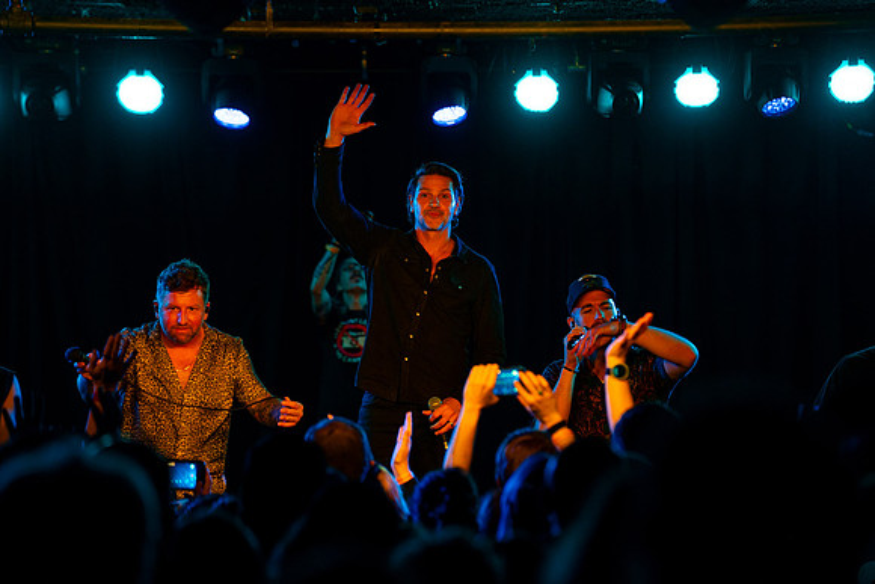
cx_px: 438
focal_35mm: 183
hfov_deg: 11.2
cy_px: 292
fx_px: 4453
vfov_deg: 7.5
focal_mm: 180
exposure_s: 1/250
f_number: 3.5
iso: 640
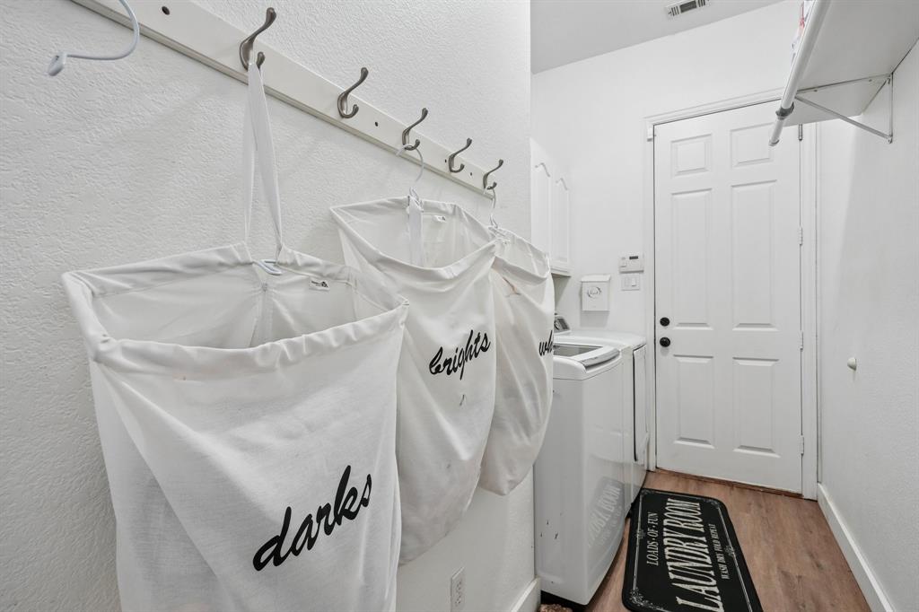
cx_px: 460
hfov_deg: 96.8
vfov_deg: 73.7
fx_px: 408
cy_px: 306
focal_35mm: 16
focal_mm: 16
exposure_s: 1/13
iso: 400
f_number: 8
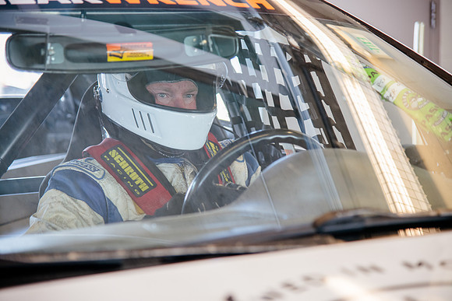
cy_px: 150
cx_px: 226
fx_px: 1231
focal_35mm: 98
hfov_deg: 20.8
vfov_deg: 14.0
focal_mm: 98
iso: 640
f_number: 4
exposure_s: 1/100
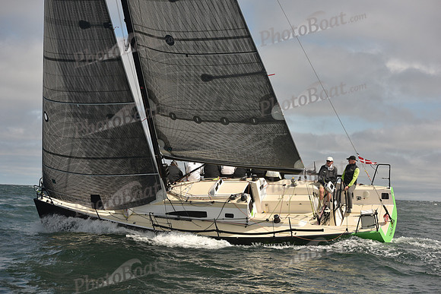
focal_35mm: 70
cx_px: 220
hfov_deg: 28.8
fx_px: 858
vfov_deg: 19.5
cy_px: 147
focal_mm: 70
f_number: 5.6
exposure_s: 1/1250
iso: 320
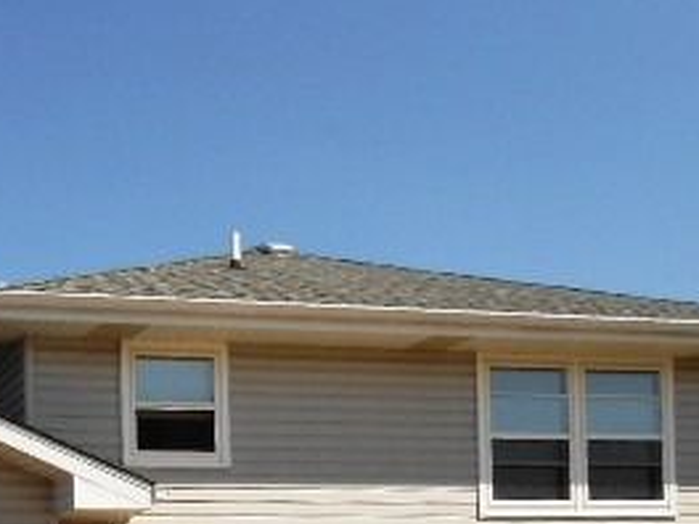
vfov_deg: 21.6
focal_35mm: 63
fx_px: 1272
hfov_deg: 28.8
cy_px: 627
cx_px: 3
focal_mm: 4.6
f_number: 3.5
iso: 80
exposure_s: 1/1250
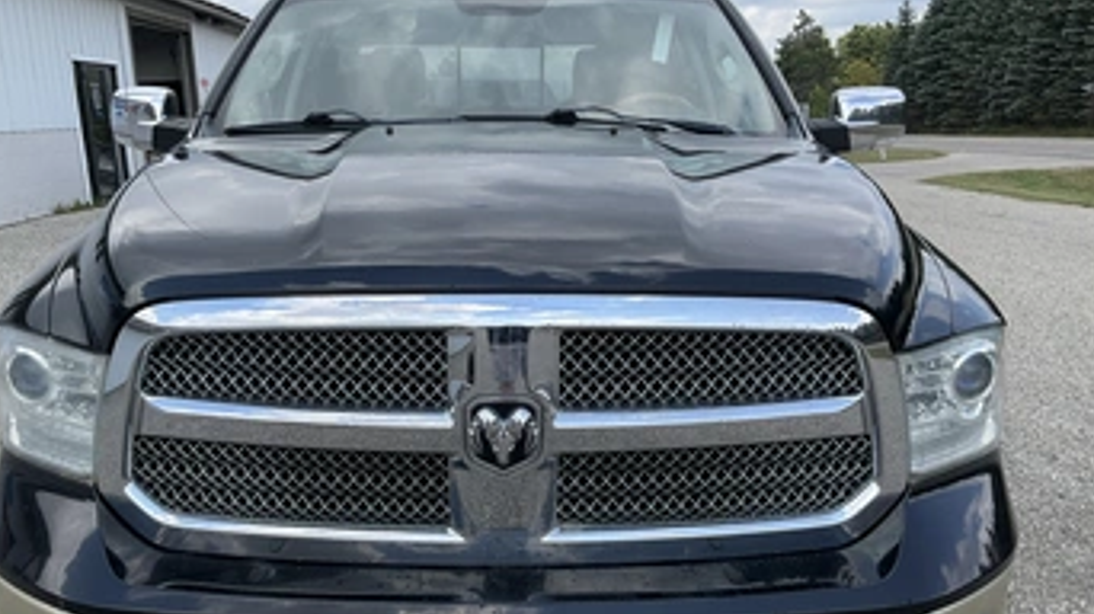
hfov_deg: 54.0
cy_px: 368
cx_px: 515
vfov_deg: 31.9
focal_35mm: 37
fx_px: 1073
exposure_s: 1/1311
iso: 25
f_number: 1.8
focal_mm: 3
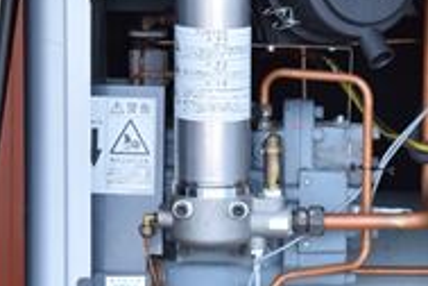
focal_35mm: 318
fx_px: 3780
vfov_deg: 4.3
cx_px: 383
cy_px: 254
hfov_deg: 6.5
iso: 1250
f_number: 6.3
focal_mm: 80
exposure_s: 1/640
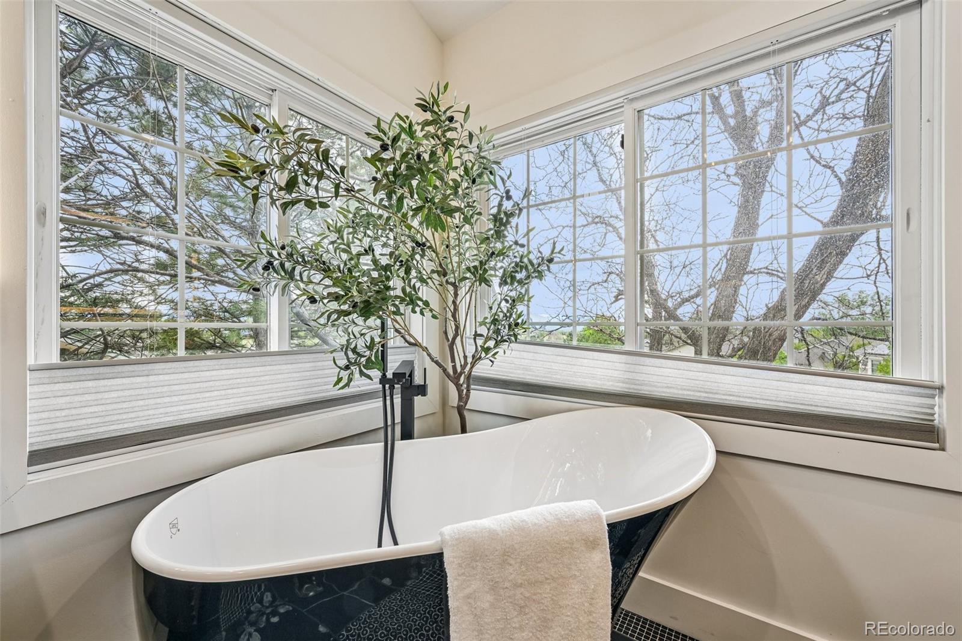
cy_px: 320
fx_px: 374
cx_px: 481
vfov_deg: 81.2
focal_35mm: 14
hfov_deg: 104.3
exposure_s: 1/15
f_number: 11
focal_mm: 14
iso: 80
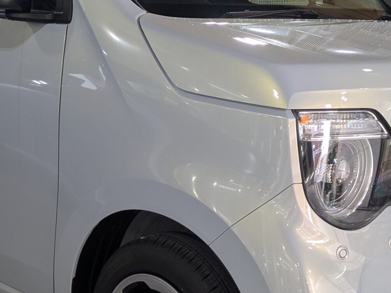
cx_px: 134
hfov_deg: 28.0
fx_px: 779
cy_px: 161
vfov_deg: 21.3
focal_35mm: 69
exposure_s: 1/120
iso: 59
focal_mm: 4.38
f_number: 1.73
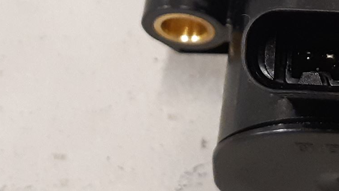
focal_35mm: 77
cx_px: 319
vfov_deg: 15.6
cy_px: 56
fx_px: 692
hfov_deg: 26.4
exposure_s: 1/50
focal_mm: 3.93
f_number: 1.7
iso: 250
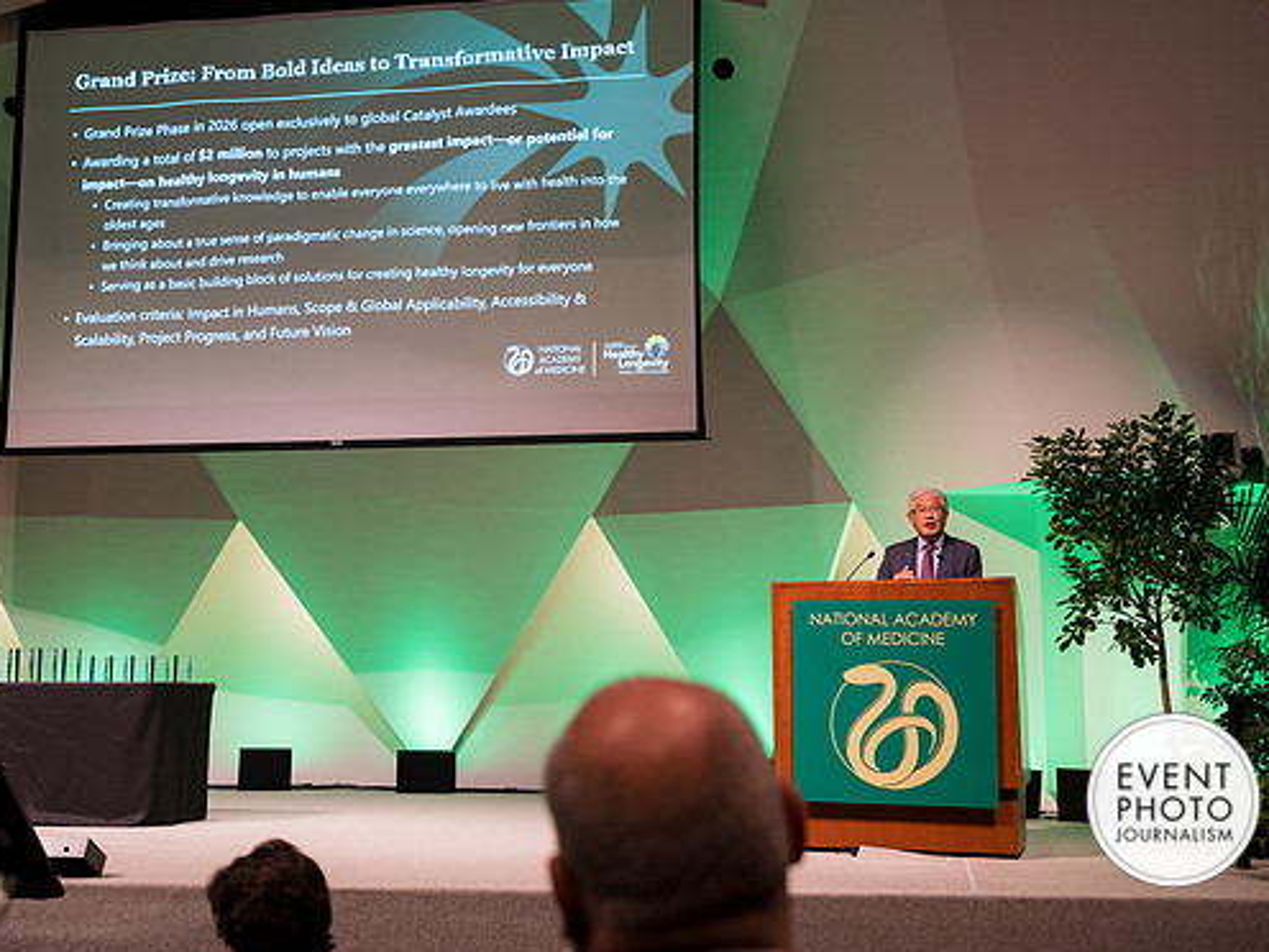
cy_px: 475
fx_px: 1650
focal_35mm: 45
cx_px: 604
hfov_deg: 42.1
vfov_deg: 32.2
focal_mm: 40
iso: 1100
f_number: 3.5
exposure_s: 1/200
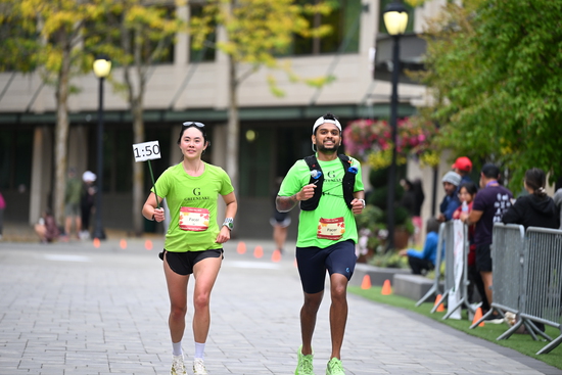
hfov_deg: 10.3
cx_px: 281
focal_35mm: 200
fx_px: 3123
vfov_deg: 6.9
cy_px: 188
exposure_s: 1/2000
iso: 800
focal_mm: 200
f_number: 2.8
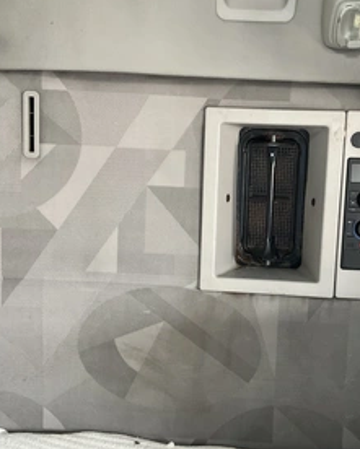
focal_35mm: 41
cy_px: 233
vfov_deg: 44.8
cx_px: 236
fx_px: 546
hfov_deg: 36.2
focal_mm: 3
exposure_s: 1/60
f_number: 1.8
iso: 200
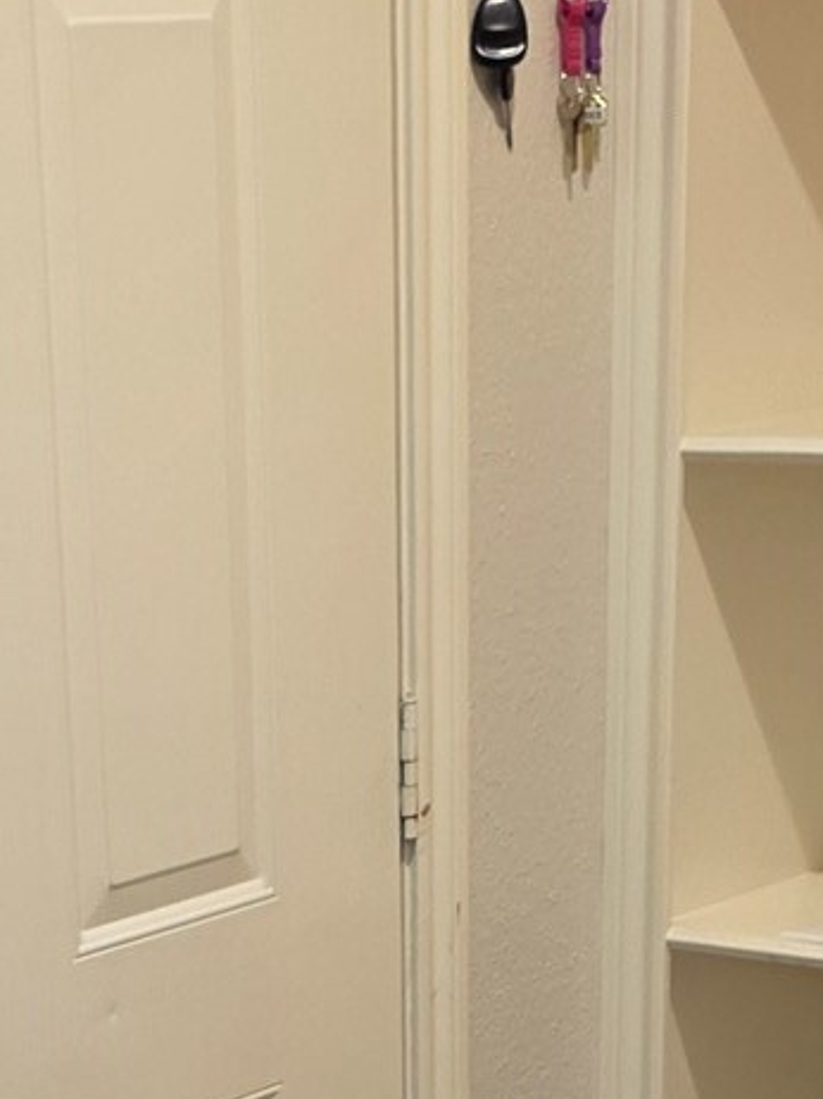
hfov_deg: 14.3
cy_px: 1380
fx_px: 3236
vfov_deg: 18.1
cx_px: 57
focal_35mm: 102
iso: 320
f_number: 1.7
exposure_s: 1/100
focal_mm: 6.3
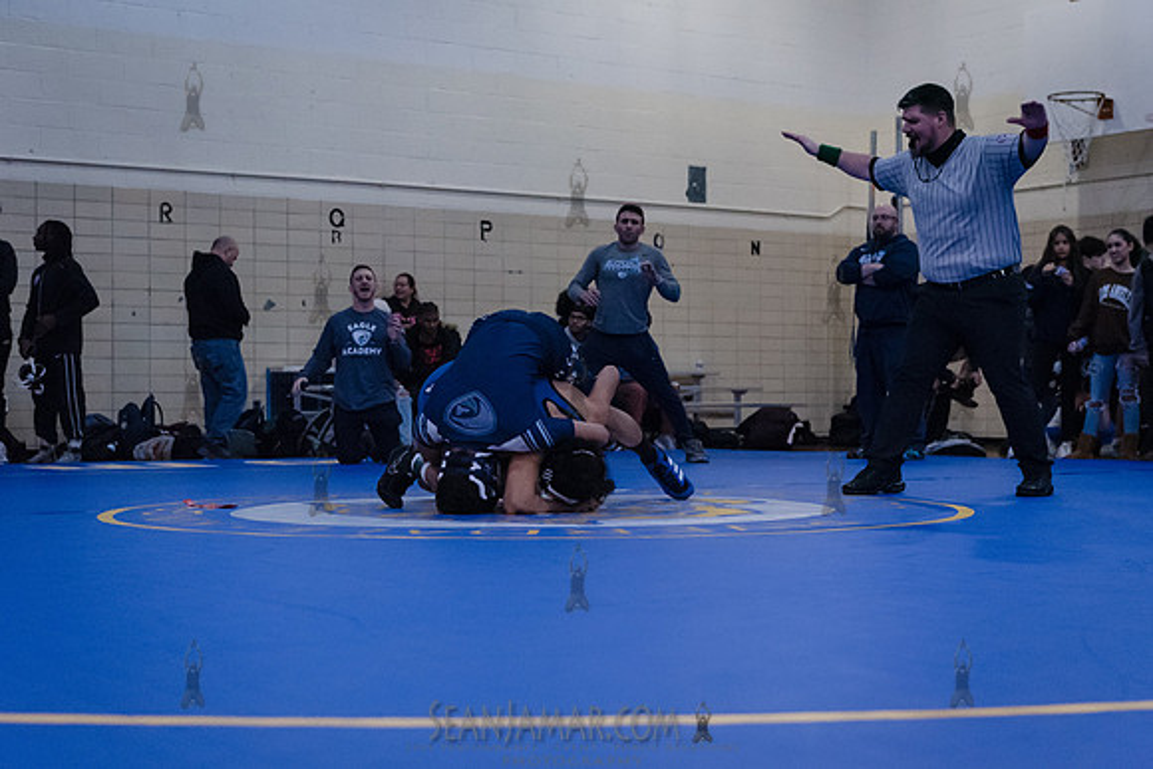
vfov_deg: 23.8
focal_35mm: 57
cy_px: 384
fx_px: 1824
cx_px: 576
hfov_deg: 35.1
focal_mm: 52
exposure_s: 1/400
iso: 8000
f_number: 3.2
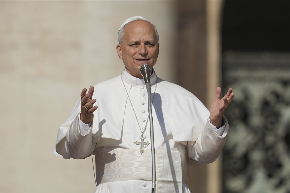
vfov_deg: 2.3
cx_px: 145
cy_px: 96
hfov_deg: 3.4
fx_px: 4834
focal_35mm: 600
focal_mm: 600
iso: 640
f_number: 7.1
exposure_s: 1/5000
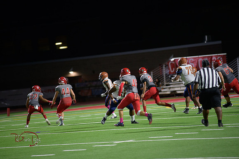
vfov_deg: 6.9
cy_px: 80
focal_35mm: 200
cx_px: 120
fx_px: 1328
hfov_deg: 10.3
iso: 1600
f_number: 2.8
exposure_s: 1/250
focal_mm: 200
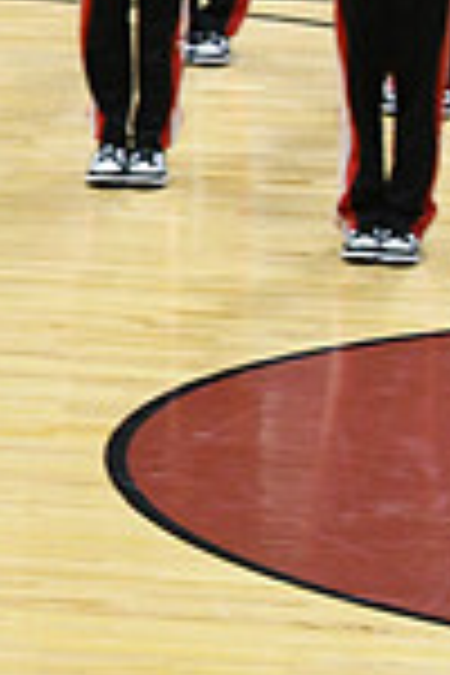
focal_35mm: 407
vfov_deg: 5.1
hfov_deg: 3.3
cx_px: -734
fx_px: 7631
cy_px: 223
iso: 4000
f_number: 4
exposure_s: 1/250
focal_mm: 70
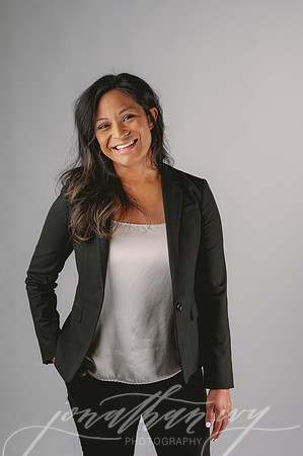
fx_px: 633
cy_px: 228
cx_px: 152
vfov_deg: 39.6
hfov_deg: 26.9
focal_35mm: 50
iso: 100
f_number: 5
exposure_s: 1/200
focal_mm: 50
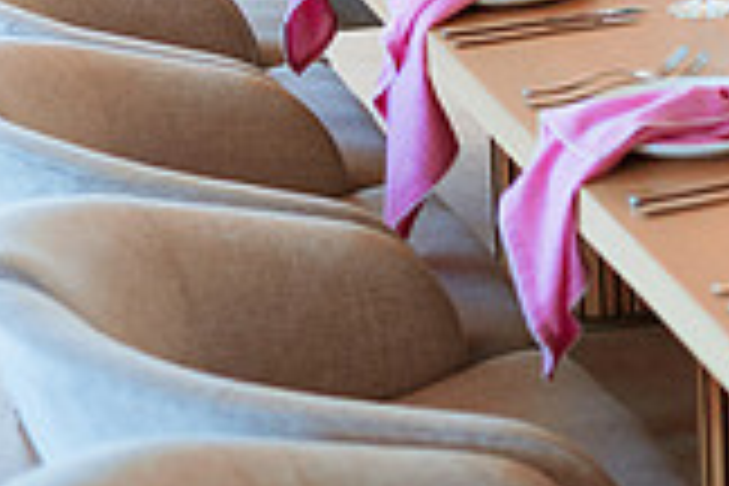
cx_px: 1071
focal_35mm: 125
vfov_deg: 10.6
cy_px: -223
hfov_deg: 15.2
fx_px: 2531
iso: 500
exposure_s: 1/250
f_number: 1.8
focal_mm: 35
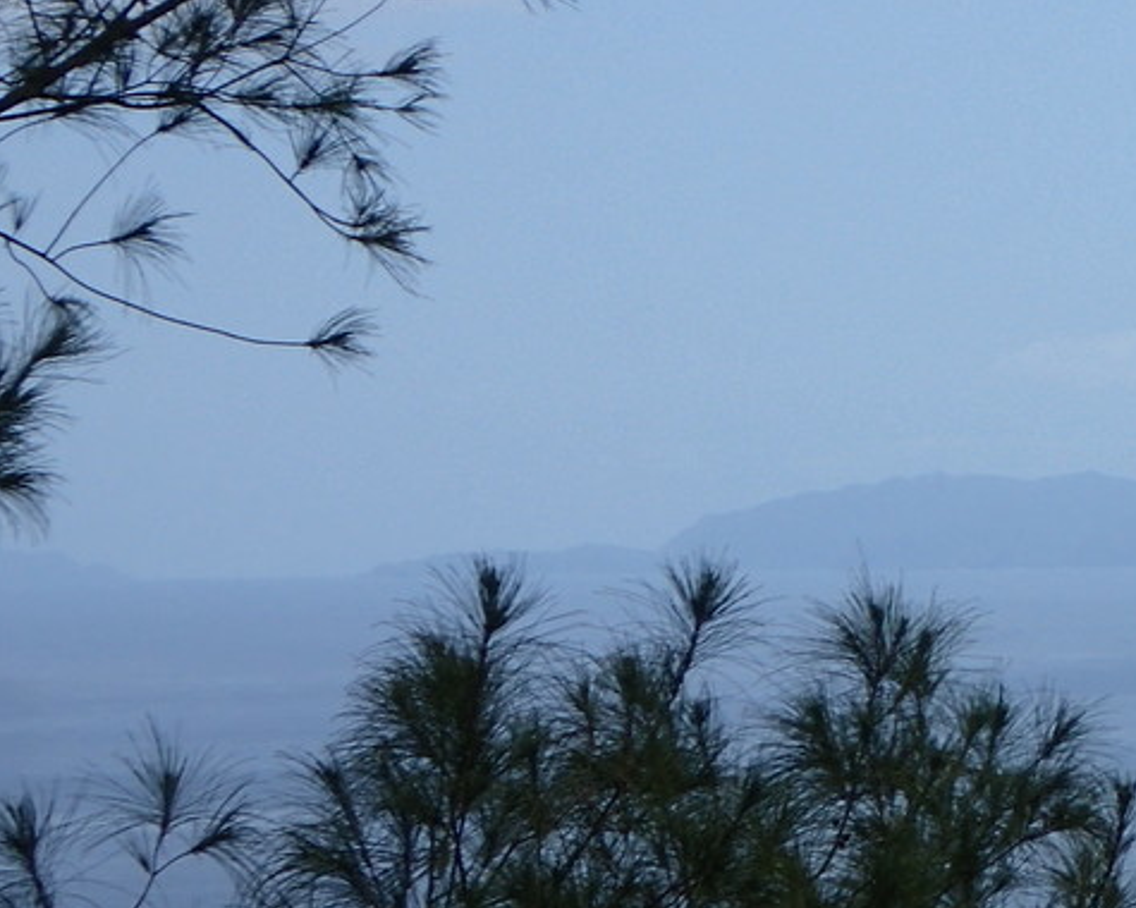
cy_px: 547
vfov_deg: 5.9
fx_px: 8842
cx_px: 1354
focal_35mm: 263
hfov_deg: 7.3
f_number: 6.3
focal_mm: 18
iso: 100
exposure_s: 1/500
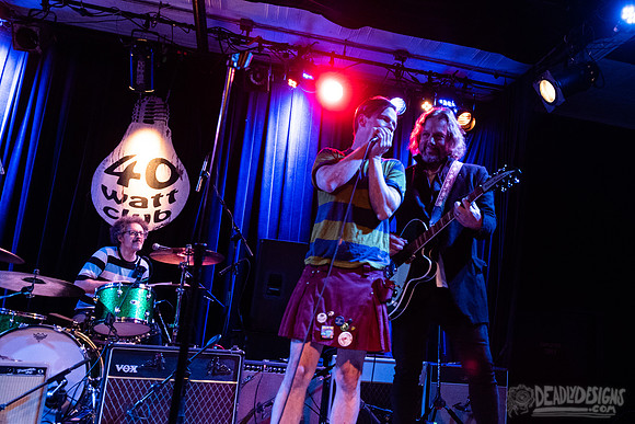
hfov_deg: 55.3
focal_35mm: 34
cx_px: 395
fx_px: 598
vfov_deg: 39.0
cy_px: 226
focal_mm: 24
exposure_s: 1/160
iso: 2000
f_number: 3.2
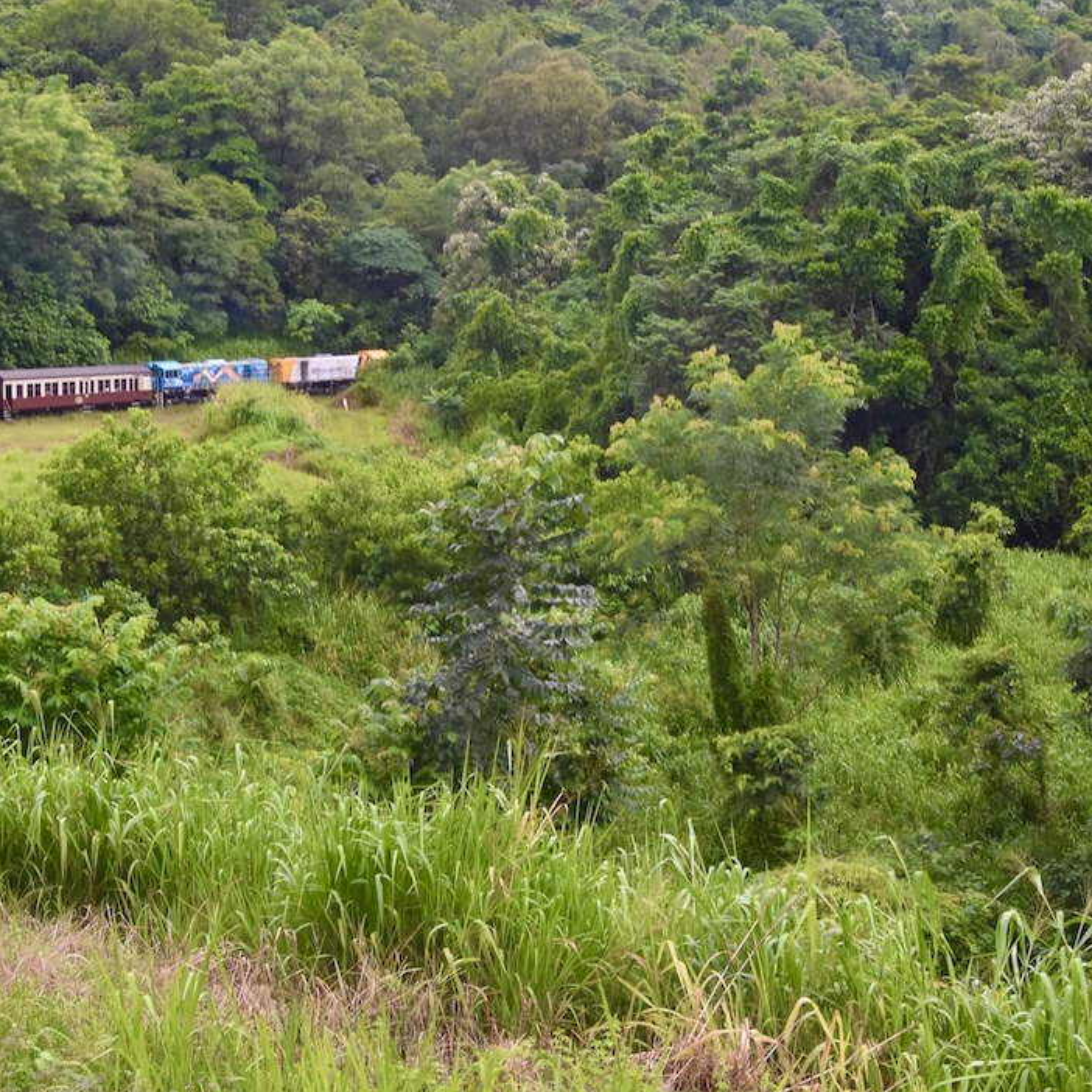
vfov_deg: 34.3
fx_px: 1749
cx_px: 543
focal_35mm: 49
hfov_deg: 34.7
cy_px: 355
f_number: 8
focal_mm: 18
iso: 800
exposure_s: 1/320
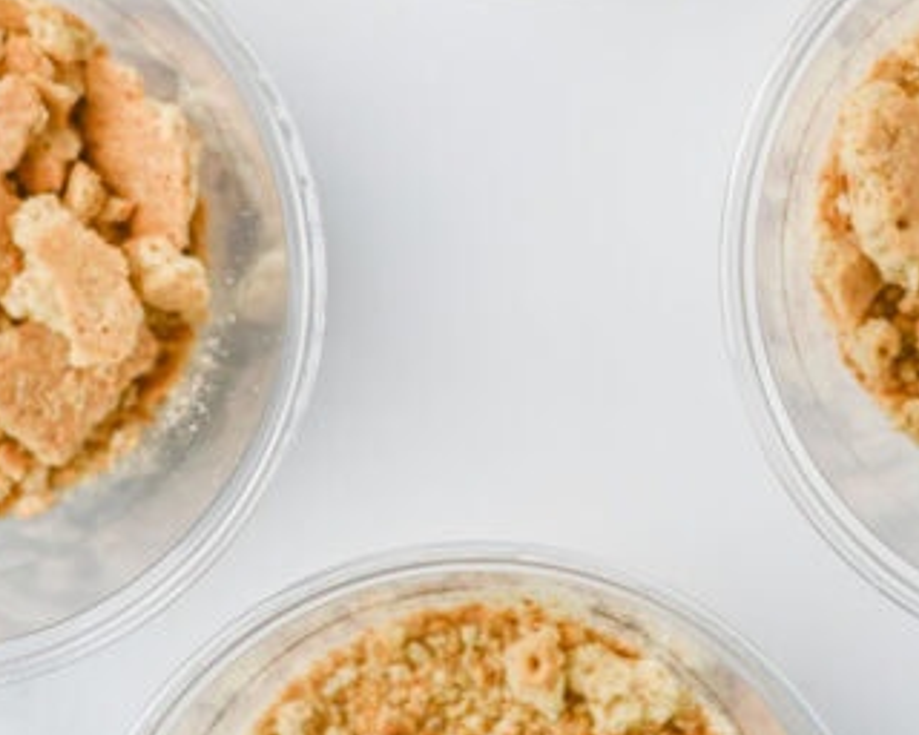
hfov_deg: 12.8
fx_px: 4080
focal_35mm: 150
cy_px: -169
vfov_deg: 10.1
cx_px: 616
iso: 160
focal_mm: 50
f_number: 4
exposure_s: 1/125
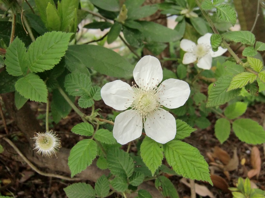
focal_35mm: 34
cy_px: 99
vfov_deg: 41.8
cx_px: 132
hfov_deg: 54.0
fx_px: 260
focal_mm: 6.1
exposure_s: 1/500
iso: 400
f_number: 3.6
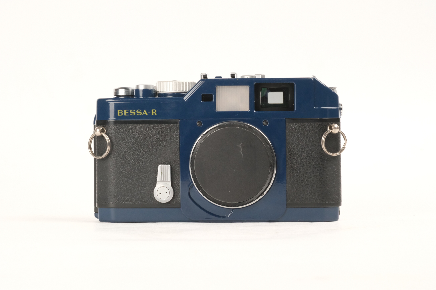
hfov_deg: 22.6
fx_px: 1090
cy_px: 145
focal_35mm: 90
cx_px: 218
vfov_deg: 15.2
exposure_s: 1/60
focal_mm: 60
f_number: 14
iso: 3200
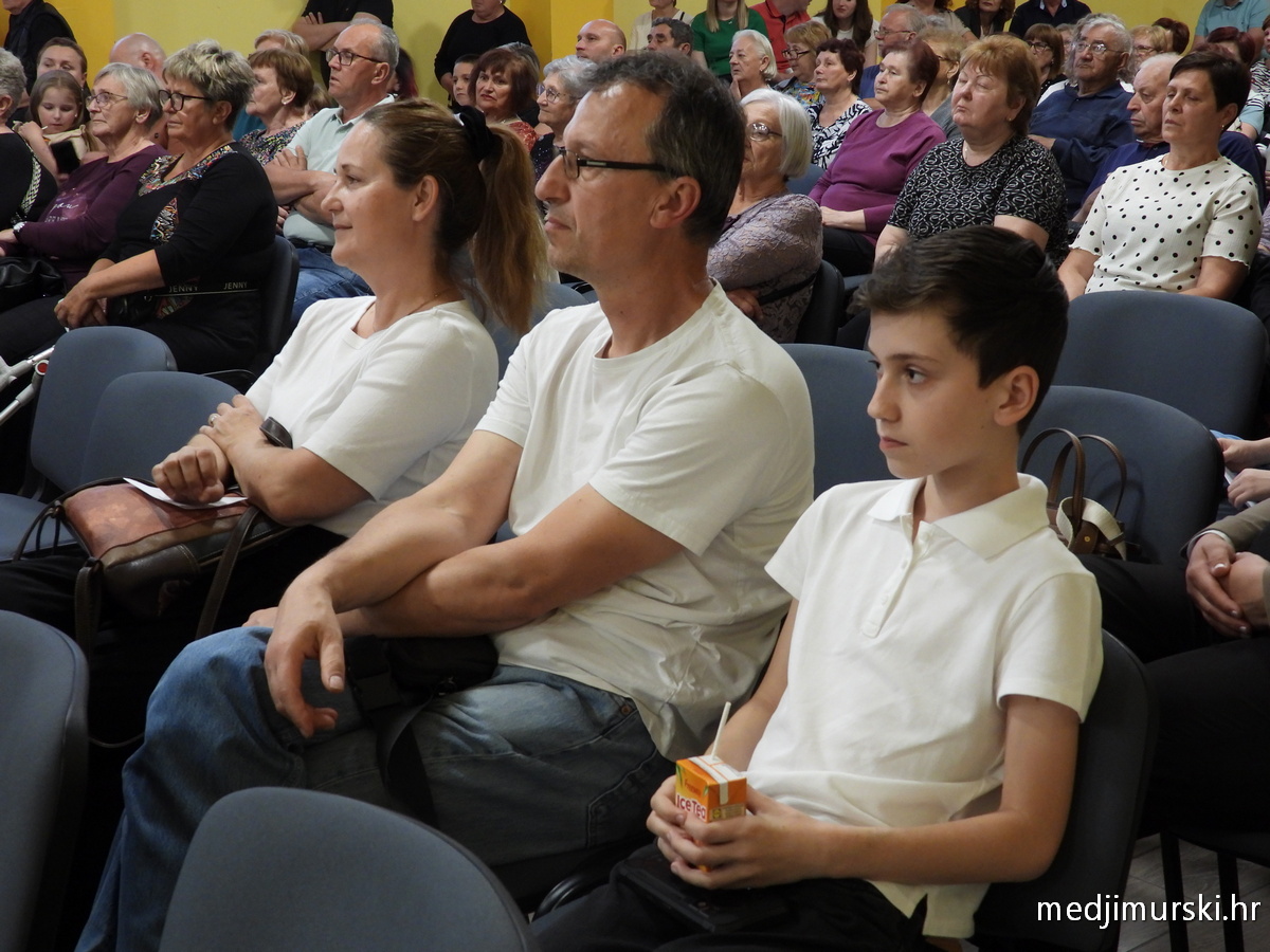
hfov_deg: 34.9
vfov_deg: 26.6
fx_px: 2018
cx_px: 635
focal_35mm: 55
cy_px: 476
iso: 400
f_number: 3.5
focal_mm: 9.8
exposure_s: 1/20
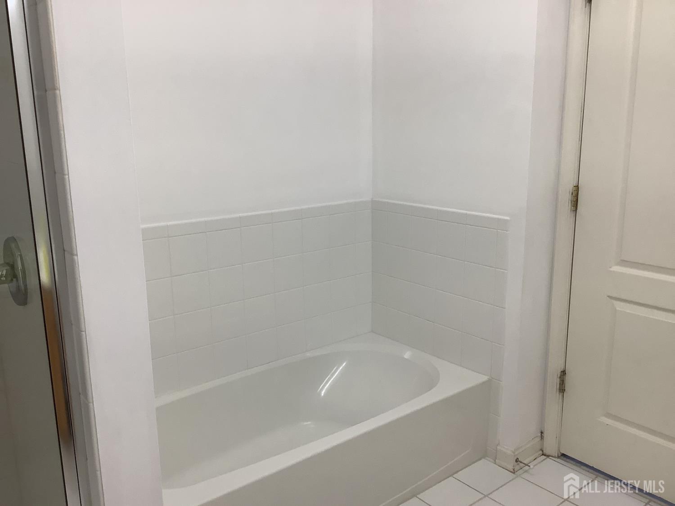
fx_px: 604
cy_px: 253
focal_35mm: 31
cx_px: 338
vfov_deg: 45.4
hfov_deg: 58.4
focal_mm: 3.3
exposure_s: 1/100
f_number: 2.4
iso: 80
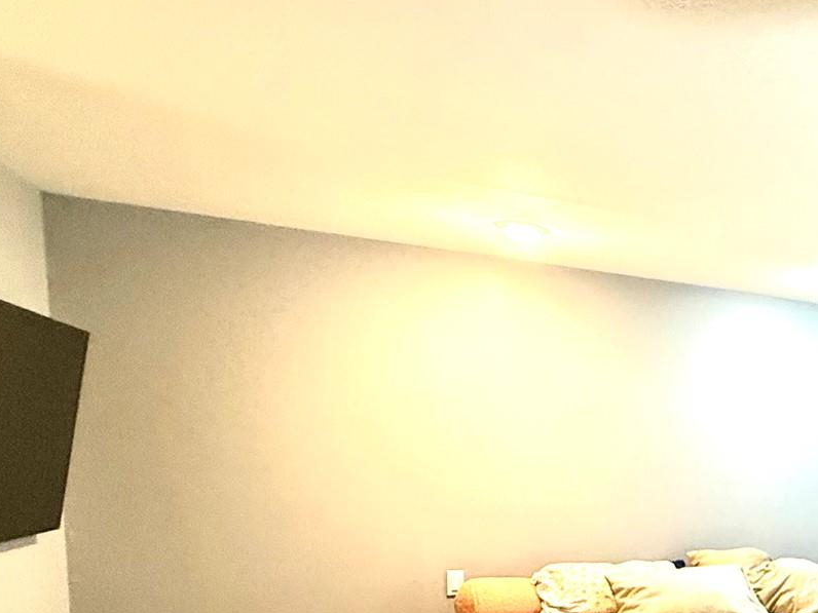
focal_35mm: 36
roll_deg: -3.4
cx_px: 857
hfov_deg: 42.6
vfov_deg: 36.8
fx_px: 851
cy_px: 567
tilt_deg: -6.8
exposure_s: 1/60
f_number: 2.2
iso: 320
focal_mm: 2.22
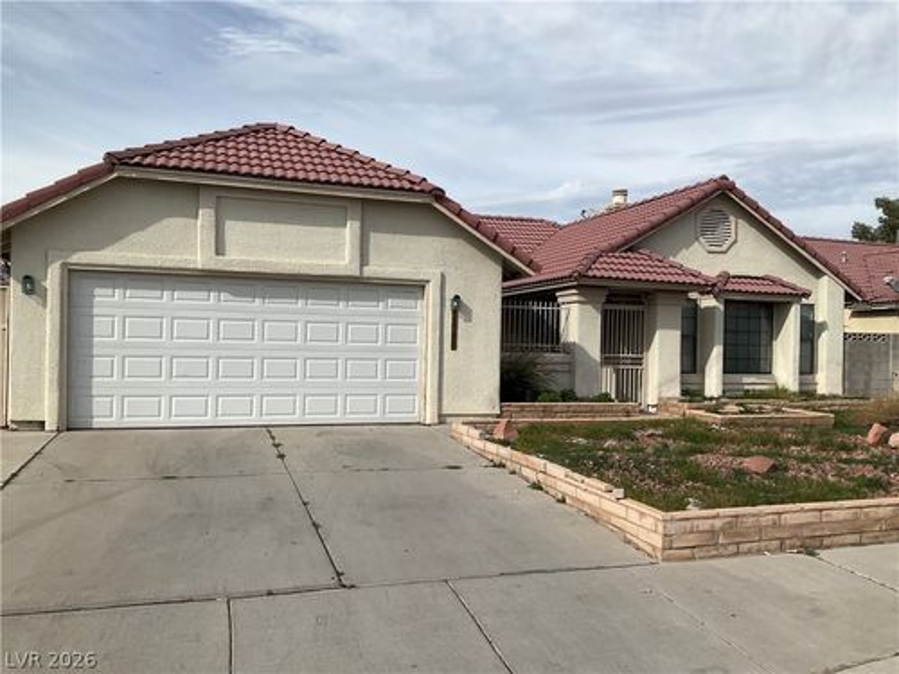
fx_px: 753
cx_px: 450
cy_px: 337
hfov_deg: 61.7
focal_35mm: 29
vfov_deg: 48.2
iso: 25
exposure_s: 1/3322
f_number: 1.8
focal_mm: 3
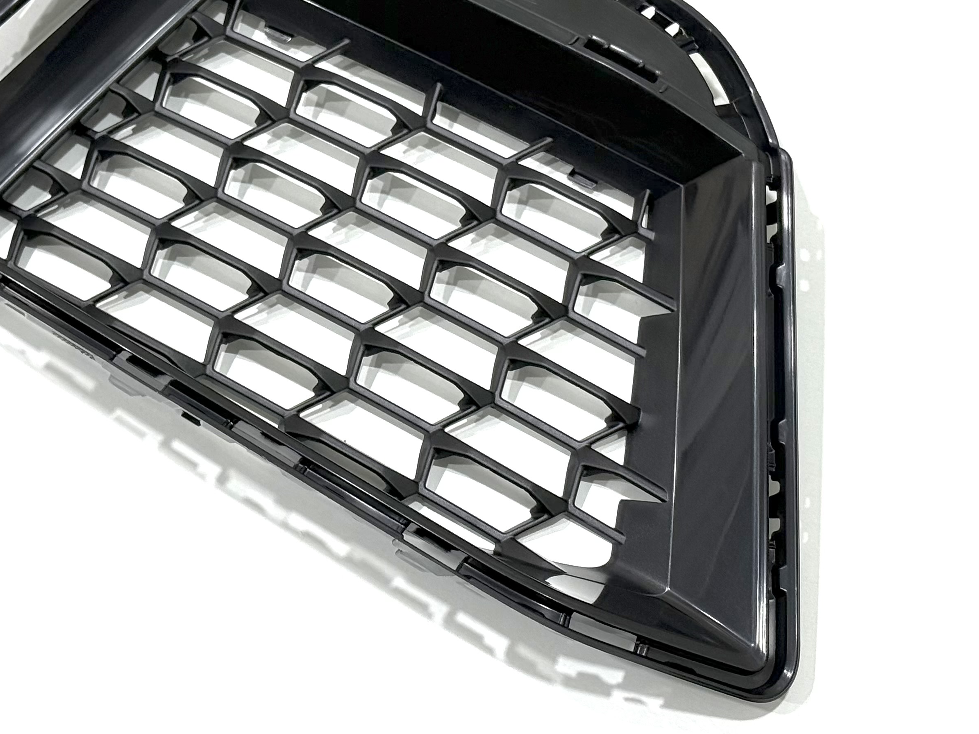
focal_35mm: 81
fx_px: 2291
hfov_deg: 24.1
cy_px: 251
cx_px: 372
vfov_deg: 18.2
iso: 50
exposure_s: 1/209
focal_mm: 6.76
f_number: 1.78
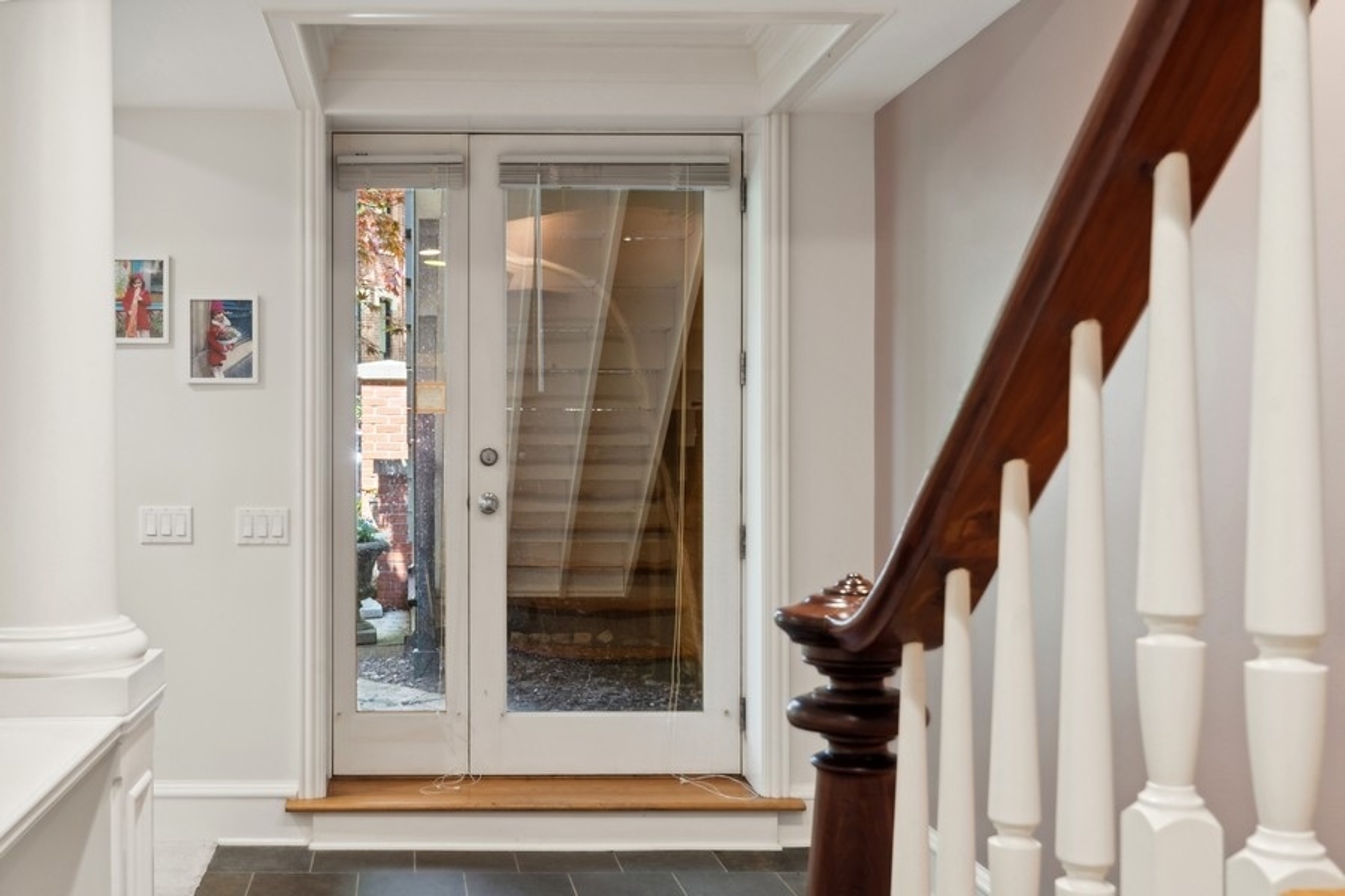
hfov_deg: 53.1
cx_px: 672
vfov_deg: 36.9
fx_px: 1345
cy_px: 448
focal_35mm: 36
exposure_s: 1/2.5
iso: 200
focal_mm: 24
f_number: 10
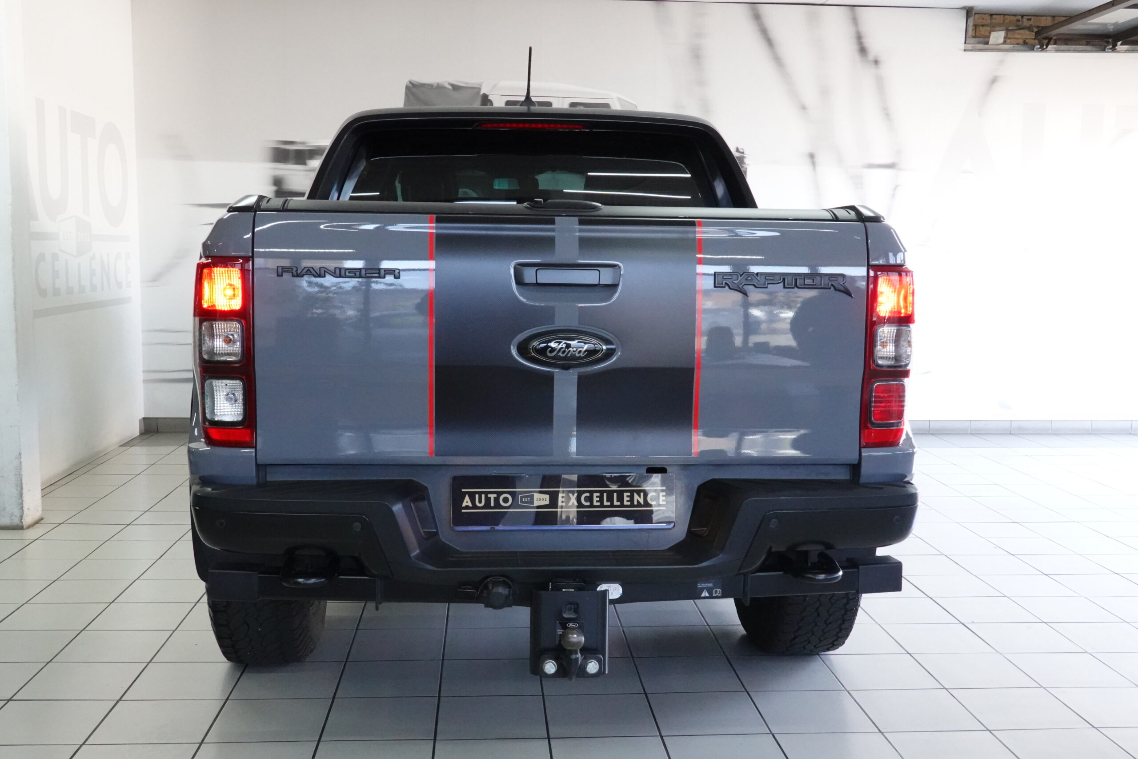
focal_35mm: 37
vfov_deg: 35.9
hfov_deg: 51.9
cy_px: 380
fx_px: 1170
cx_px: 569
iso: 3200
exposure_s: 1/40
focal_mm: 13.56
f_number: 7.1
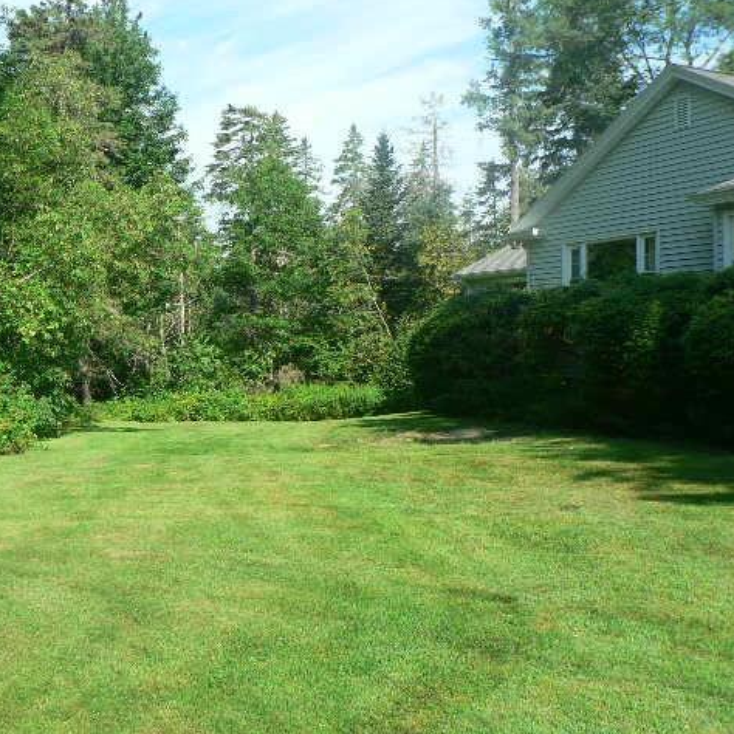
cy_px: 364
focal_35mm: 43
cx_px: 263
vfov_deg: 39.2
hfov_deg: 38.8
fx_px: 1032
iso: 80
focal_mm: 6
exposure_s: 1/250
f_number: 4
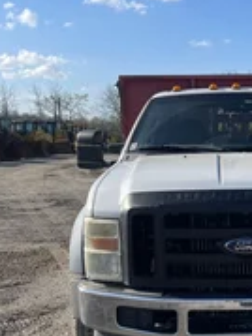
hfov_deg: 25.1
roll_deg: +0.6
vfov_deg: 34.4
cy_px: 180
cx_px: 235
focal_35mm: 56
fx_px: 544
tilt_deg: -5.1
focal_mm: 5.1
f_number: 1.6
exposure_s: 1/3257
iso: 32
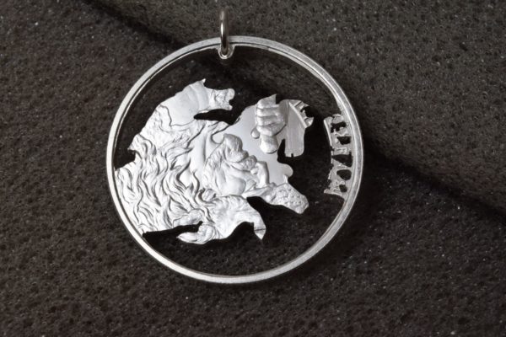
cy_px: 168
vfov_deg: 16.6
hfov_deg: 24.6
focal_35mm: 82
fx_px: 1159
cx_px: 253
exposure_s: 1/15
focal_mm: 55
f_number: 22
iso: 640
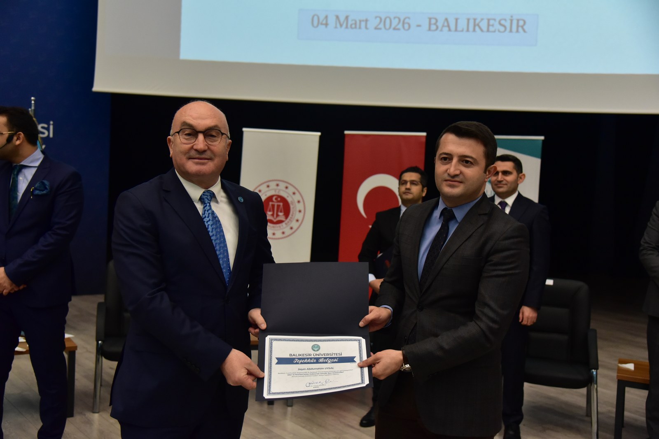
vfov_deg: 33.4
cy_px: 220
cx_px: 330
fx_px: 732
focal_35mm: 40
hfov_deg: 48.5
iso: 3200
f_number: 4
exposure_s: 1/320
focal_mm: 40
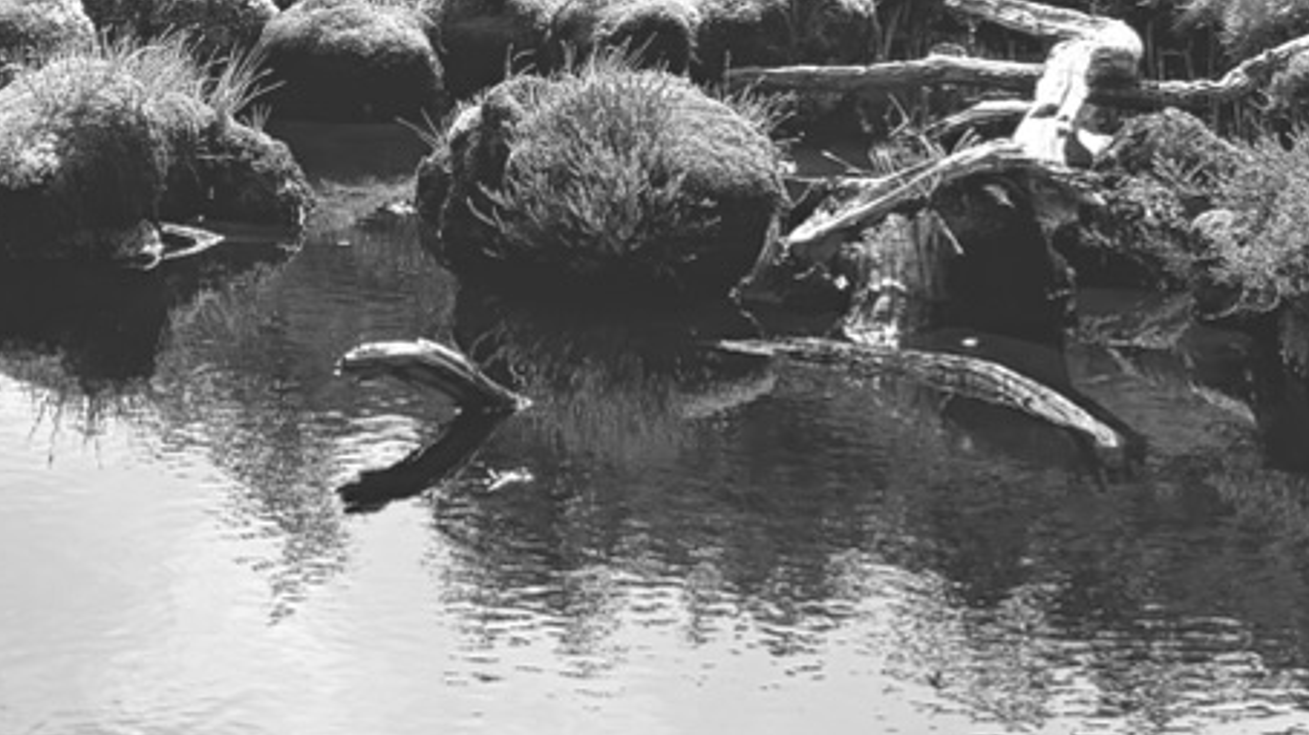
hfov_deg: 18.0
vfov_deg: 10.2
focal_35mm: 118
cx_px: 306
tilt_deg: -7.6
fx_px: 4094
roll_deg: +1.4
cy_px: -61
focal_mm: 6.76
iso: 100
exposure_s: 1/2907
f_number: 1.78
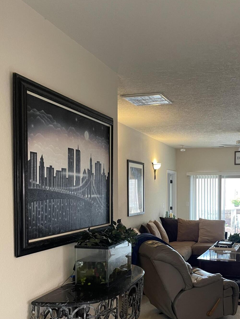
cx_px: 168
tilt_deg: -2.6
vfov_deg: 47.1
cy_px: 212
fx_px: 360
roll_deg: -0.2
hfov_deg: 36.3
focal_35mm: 39
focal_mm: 4.2
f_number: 1.6
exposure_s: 1/60
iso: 125
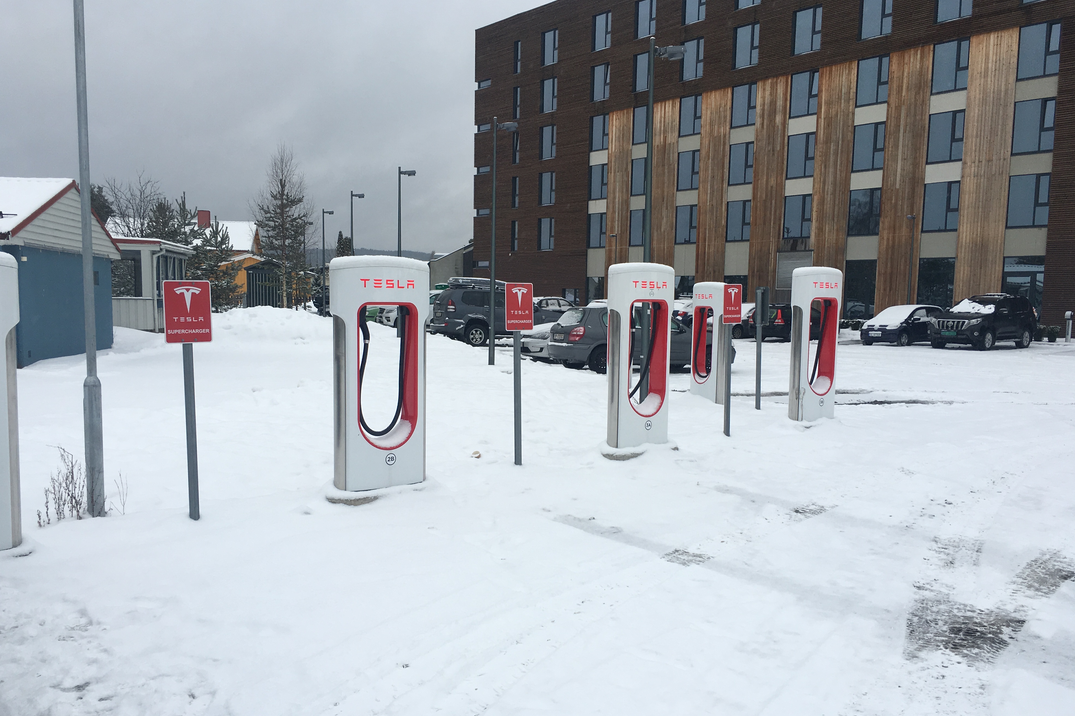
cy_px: 395
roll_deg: -0.1
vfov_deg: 42.3
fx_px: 926
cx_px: 534
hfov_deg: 60.3
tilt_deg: -5.9
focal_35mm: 31
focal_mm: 4.15
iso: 25
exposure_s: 1/381
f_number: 2.2
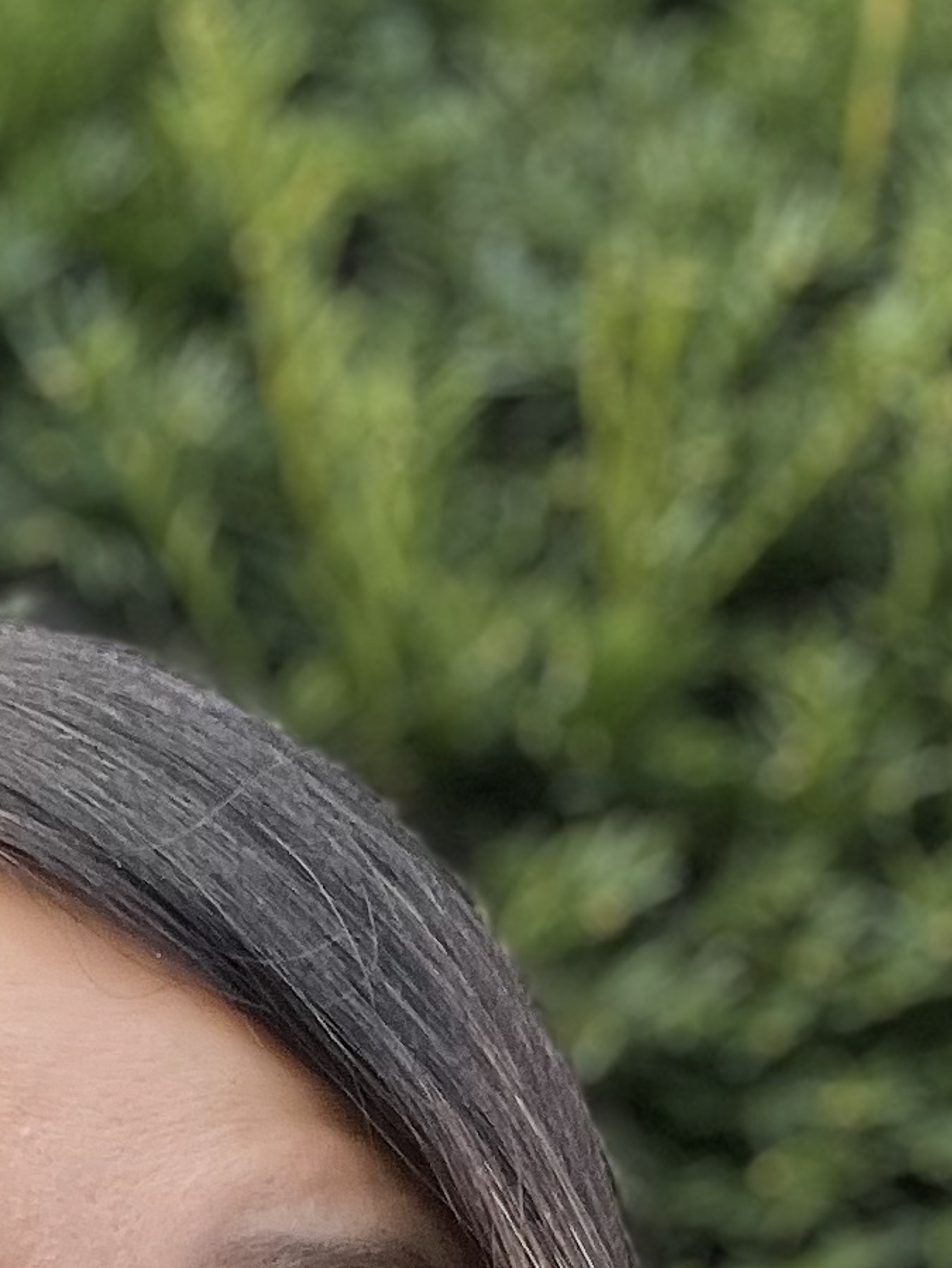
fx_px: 3774
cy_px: 2059
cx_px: 14
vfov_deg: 16.8
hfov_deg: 14.2
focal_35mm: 103
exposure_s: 1/113
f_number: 2.2
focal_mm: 2.71
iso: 100
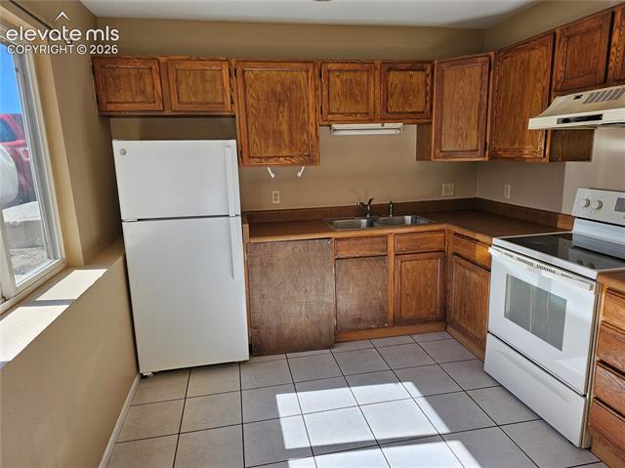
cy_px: 234
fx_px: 415
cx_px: 312
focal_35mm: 23
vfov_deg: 58.8
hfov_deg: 74.0
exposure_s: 1/180
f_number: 1.7
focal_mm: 6.3
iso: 25
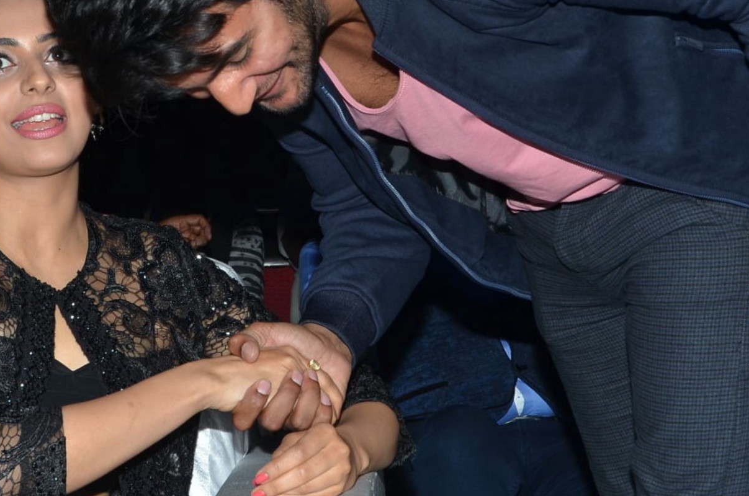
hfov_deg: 22.6
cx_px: 247
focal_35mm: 90
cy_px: 148
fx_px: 1869
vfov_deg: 15.1
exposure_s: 1/125
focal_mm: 32
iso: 200
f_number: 6.3
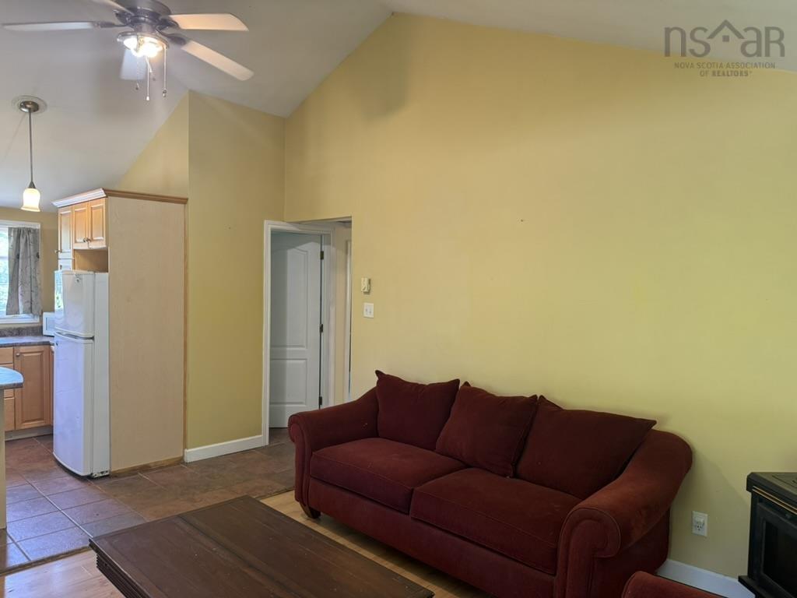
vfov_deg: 56.8
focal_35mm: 24
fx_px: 553
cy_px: 299
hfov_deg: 71.6
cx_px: 398
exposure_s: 1/60
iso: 160
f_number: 1.78
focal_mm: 6.76
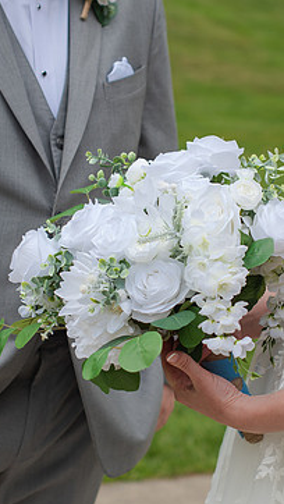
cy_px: 241
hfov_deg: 11.7
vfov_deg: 20.5
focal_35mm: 104
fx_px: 1390
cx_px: 150
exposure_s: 1/500
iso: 100
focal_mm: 50
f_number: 3.5
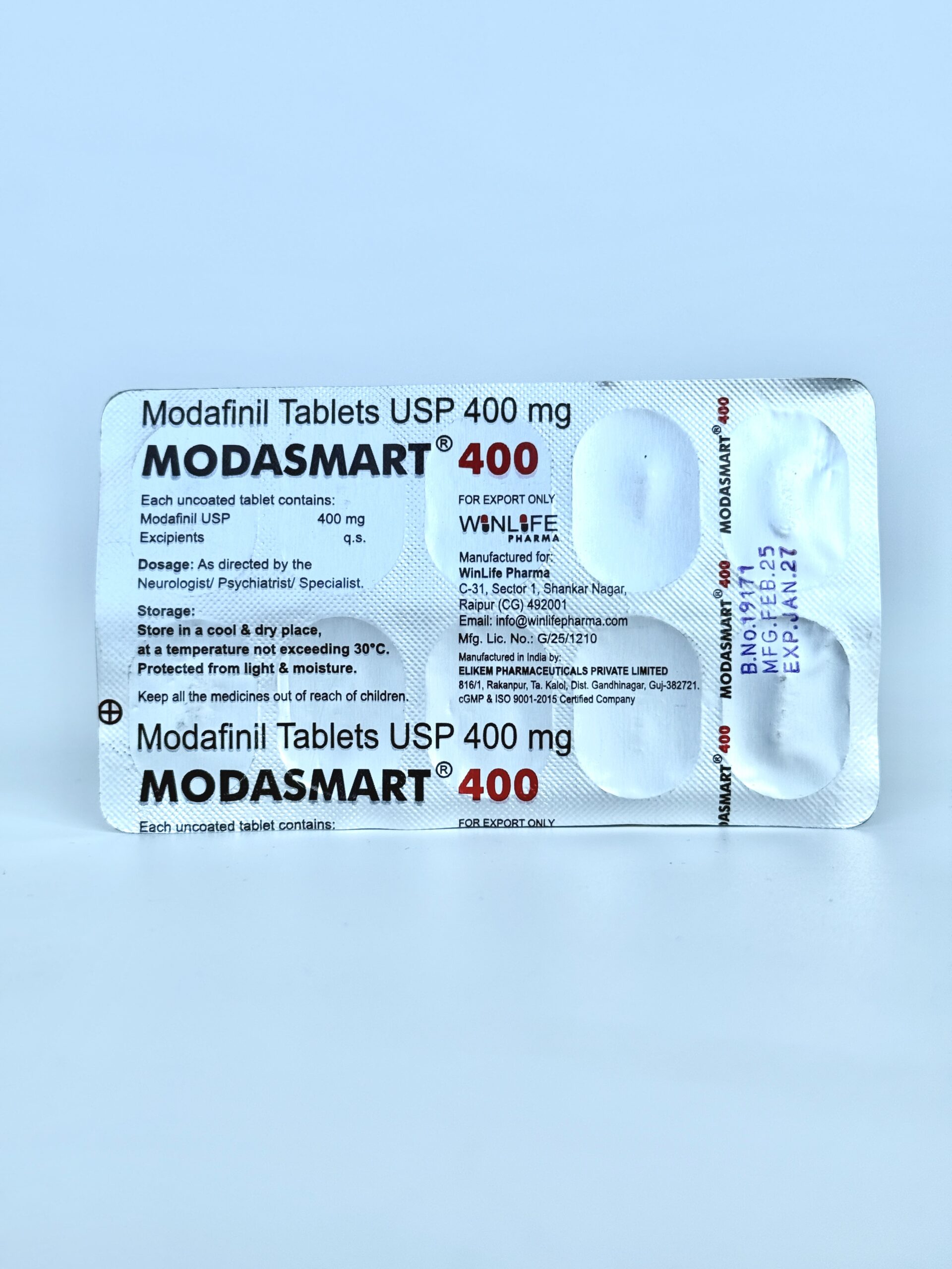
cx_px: 476
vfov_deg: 39.7
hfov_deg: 30.3
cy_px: 634
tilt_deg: -5.2
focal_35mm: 48
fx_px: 1760
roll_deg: +0.5
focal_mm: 6.76
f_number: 1.78
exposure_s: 1/786
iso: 64
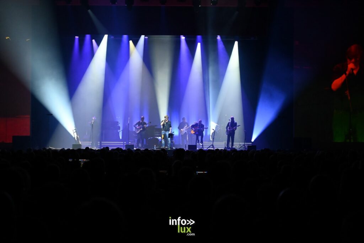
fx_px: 606
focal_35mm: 60
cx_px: 182
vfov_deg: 22.6
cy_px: 122
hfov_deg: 33.4
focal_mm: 60
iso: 8000
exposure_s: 1/640
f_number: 4
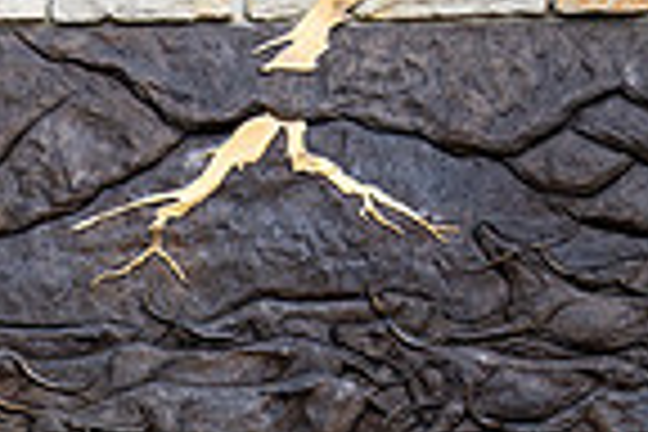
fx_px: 1926
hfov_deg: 18.0
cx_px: -167
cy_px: 673
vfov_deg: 12.1
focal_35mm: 107
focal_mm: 24
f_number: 3.2
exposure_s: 1/500
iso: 250
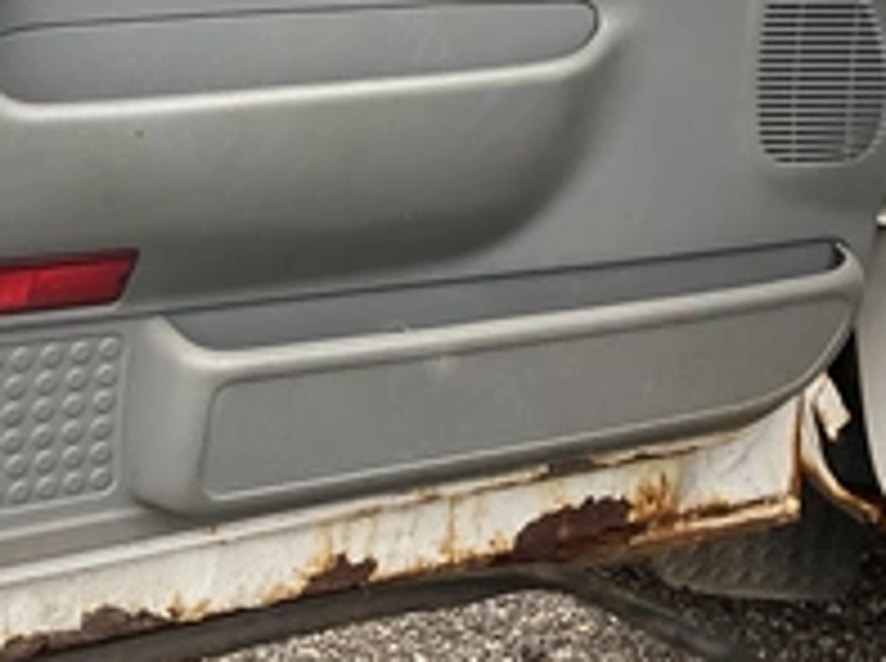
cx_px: 297
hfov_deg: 32.5
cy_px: 108
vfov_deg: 24.2
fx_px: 1507
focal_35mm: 59
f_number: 1.8
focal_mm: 3
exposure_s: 1/122
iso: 25
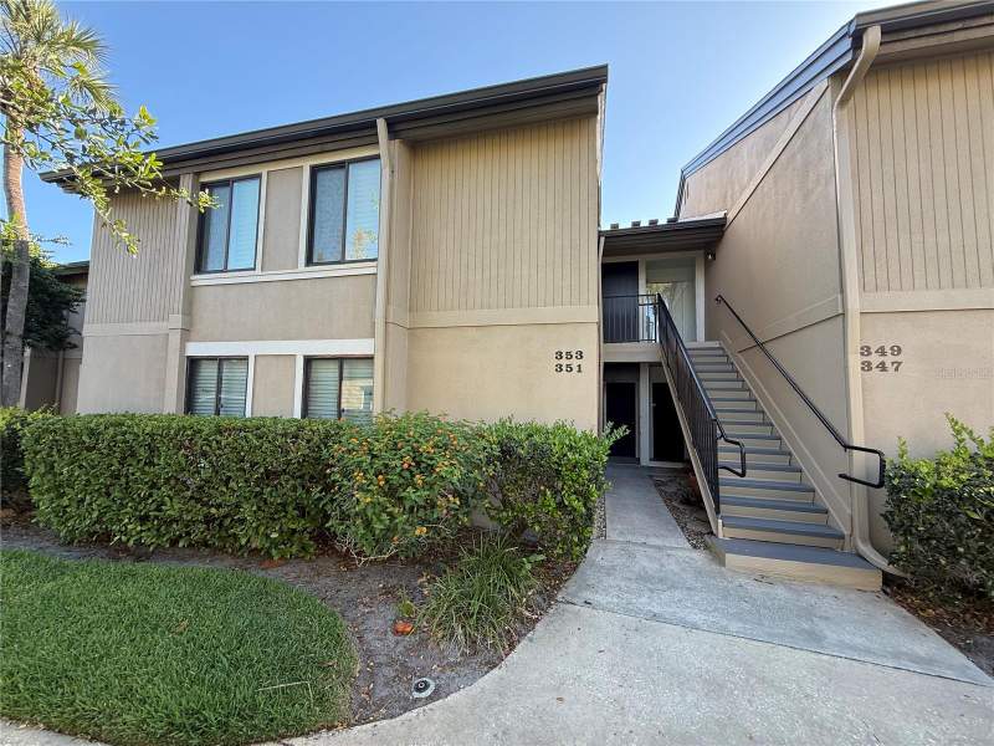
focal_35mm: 14
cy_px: 373
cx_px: 497
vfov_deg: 85.7
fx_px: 402
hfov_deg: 102.1
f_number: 2.2
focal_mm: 2.22
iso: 50
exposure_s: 1/159
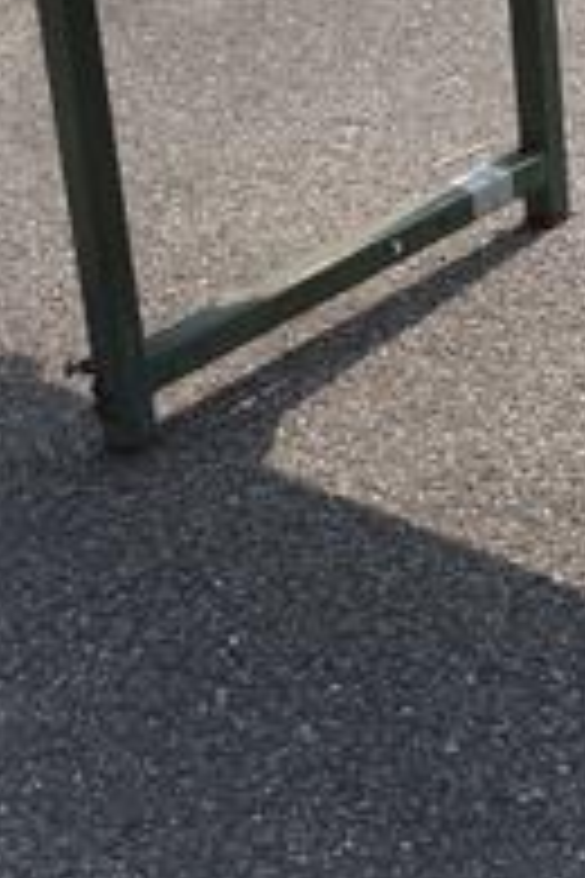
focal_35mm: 109
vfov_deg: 18.5
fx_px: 2657
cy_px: 140
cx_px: 756
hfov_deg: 12.2
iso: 100
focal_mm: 16
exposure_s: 1/250
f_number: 6.3
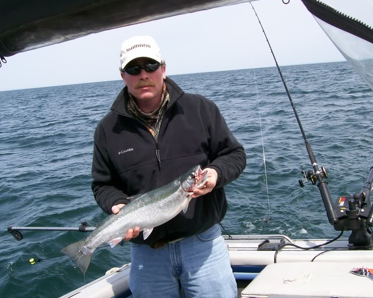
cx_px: 180
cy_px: 140
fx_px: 497
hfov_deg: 41.1
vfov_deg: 33.4
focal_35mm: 45
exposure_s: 1/481
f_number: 4.8
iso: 80
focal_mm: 6
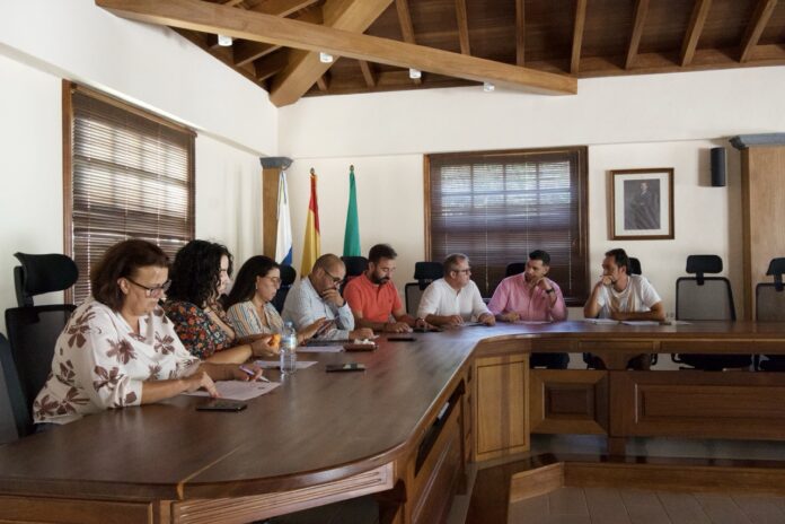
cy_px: 262
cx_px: 392
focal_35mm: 32
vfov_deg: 41.7
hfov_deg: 59.5
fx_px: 687
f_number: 7.1
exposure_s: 1/200
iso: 10000
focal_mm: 21
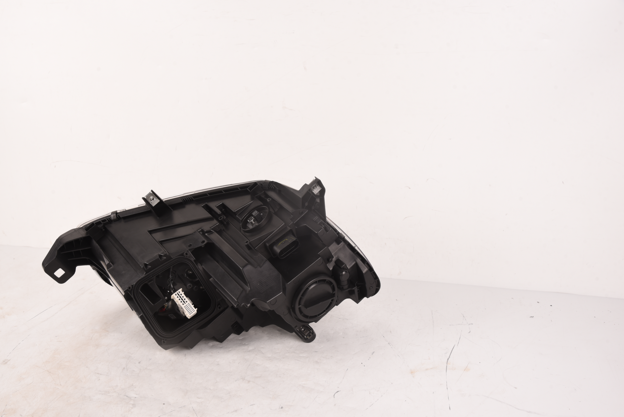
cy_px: 208
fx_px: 659
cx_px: 312
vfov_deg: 35.1
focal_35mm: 38
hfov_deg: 50.7
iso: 100
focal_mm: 38
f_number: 11
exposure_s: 1/80
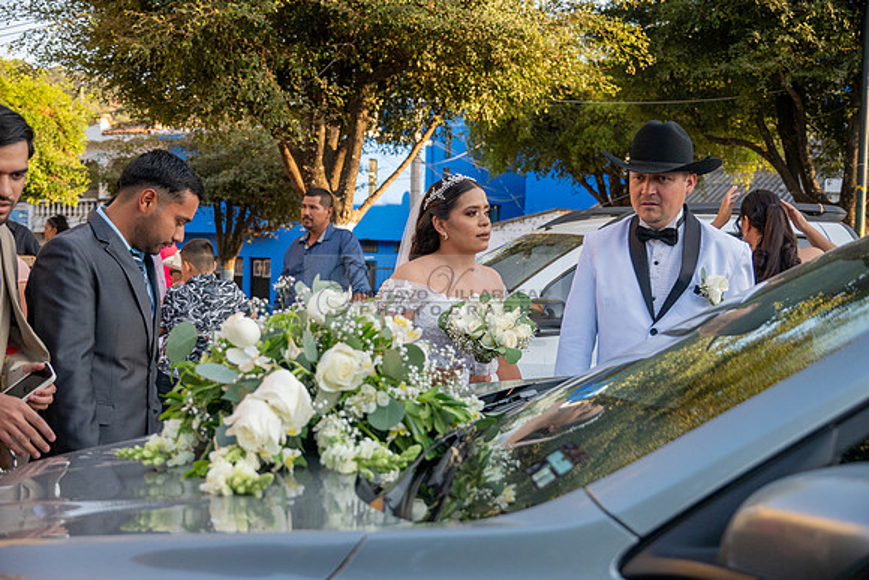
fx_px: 1135
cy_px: 290
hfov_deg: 41.9
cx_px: 434
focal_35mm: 47
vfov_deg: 28.7
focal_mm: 47
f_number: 5.3
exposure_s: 1/1600
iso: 1000
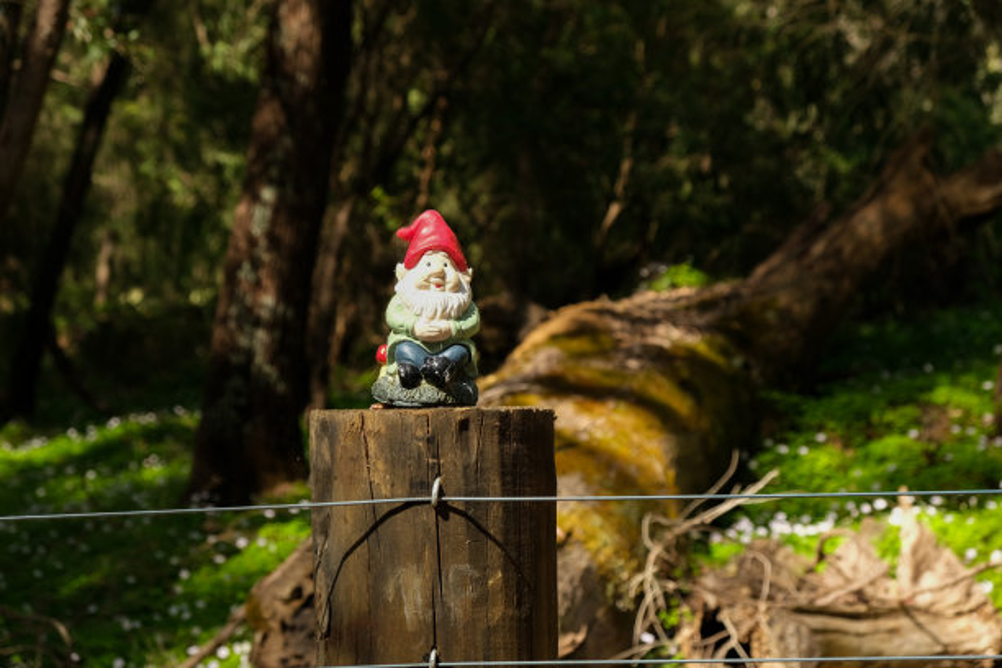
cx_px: 501
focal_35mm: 61
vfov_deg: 22.3
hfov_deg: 32.9
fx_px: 1698
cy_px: 334
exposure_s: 1/120
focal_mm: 40.7
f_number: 5.6
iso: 160
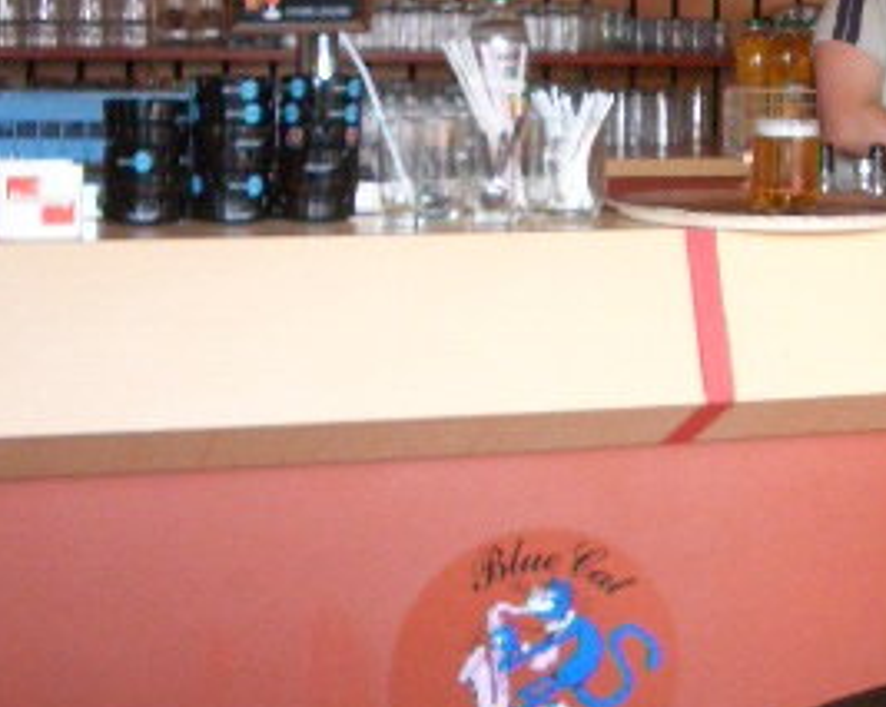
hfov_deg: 22.3
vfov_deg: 18.5
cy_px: 146
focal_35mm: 82
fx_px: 2148
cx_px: 923
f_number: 2.6
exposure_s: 1/100
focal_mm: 5.8
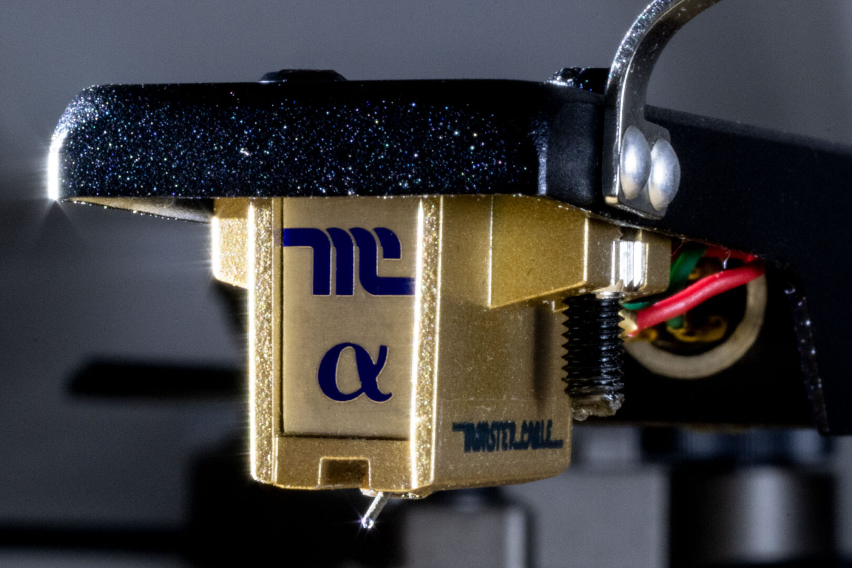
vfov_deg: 16.6
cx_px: 426
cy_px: 284
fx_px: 1952
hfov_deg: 24.6
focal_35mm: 82
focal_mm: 55
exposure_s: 1
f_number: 32
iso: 800
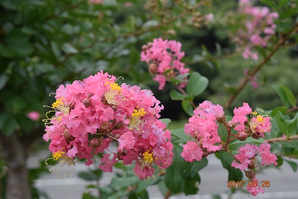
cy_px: 100
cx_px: 149
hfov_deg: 31.9
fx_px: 521
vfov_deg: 21.6
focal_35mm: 63
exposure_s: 1/250
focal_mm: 42
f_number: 8
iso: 320
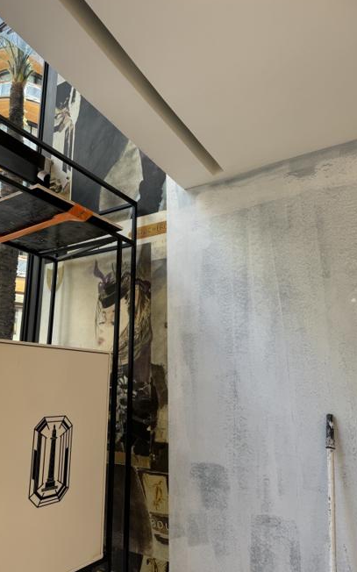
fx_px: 405
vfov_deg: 70.4
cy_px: 282
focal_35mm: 26
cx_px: 144
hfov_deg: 47.3
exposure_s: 1/121
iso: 80
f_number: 1.78
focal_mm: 6.76
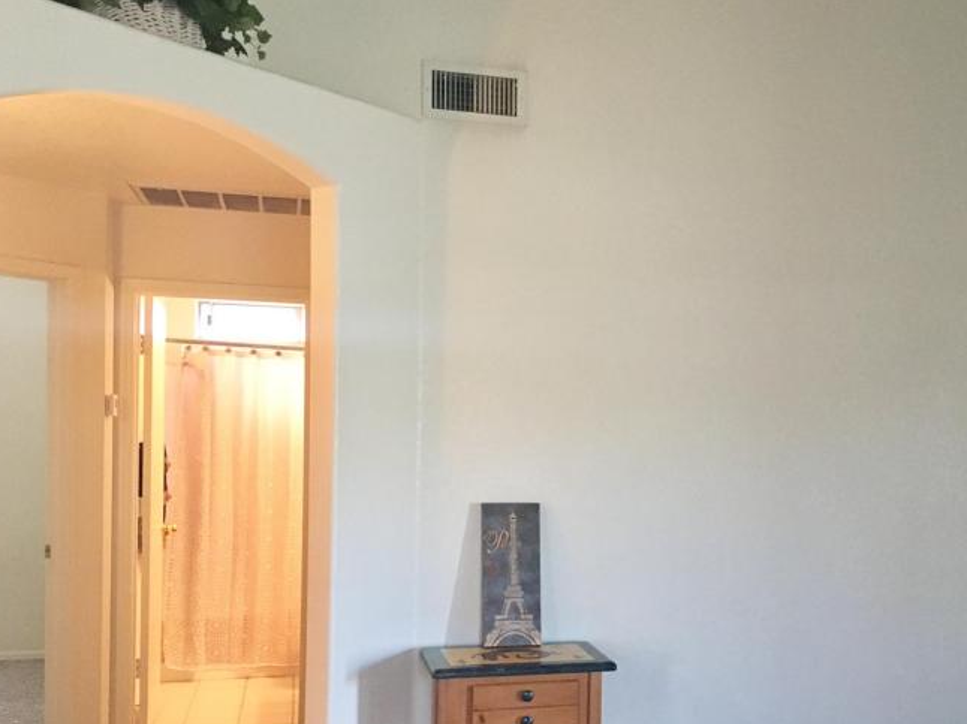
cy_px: 453
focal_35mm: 46
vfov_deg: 31.4
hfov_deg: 40.1
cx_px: 727
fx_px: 1285
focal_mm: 4.15
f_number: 2.2
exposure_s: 1/30
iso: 200
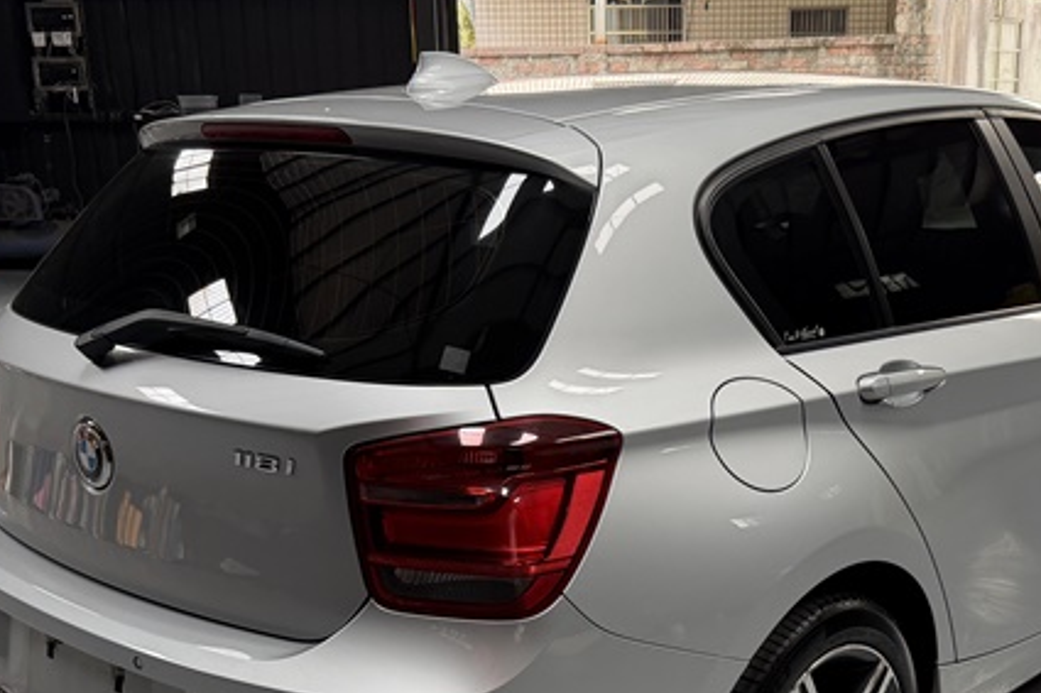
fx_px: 1358
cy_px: 549
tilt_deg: -18.0
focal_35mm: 47
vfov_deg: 28.1
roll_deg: +0.6
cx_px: 632
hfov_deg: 41.7
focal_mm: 6.76
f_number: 1.78
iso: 200
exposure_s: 1/121
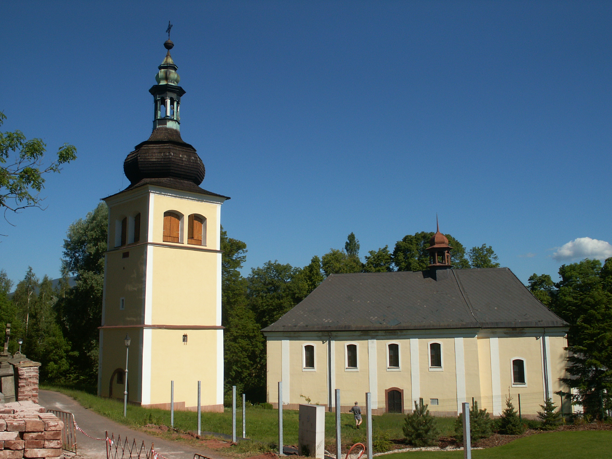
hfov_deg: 52.6
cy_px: 230
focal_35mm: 35
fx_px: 619
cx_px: 306
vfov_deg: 40.7
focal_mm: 7.18
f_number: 6.7
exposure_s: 1/500
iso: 64
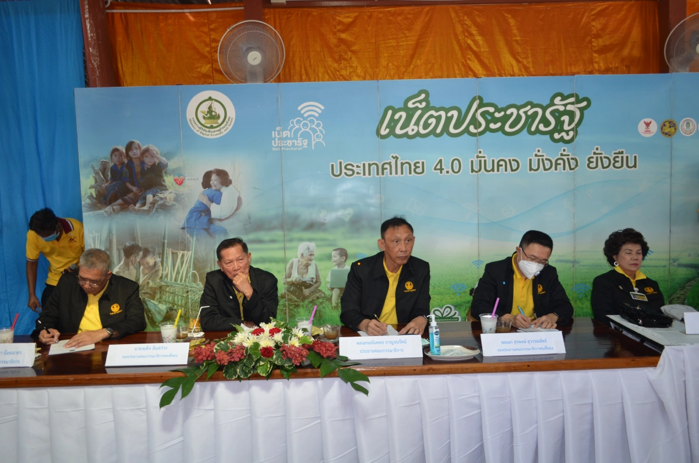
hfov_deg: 67.5
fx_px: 523
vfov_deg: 47.7
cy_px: 232
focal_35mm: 27
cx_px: 350
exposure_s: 1/60
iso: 560
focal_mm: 18
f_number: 3.5
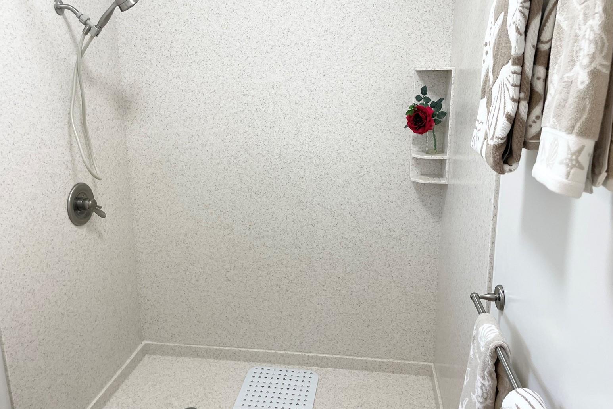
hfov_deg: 65.5
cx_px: 298
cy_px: 187
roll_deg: +0.7
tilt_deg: -12.9
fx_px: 477
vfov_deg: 46.4
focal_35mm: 28
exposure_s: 1/60
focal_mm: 4.2
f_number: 1.6
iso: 80
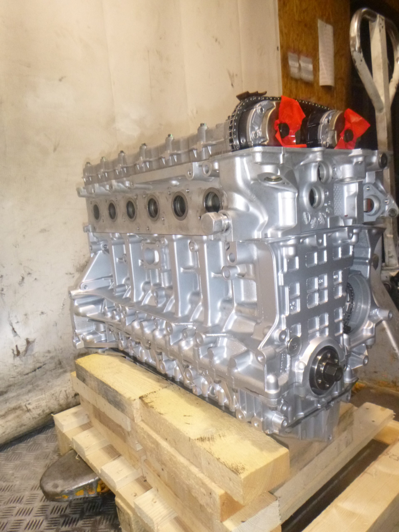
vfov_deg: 69.4
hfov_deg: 54.9
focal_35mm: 25
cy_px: 266
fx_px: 384
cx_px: 200
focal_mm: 4.5
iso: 400
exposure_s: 1/60
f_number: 3.9
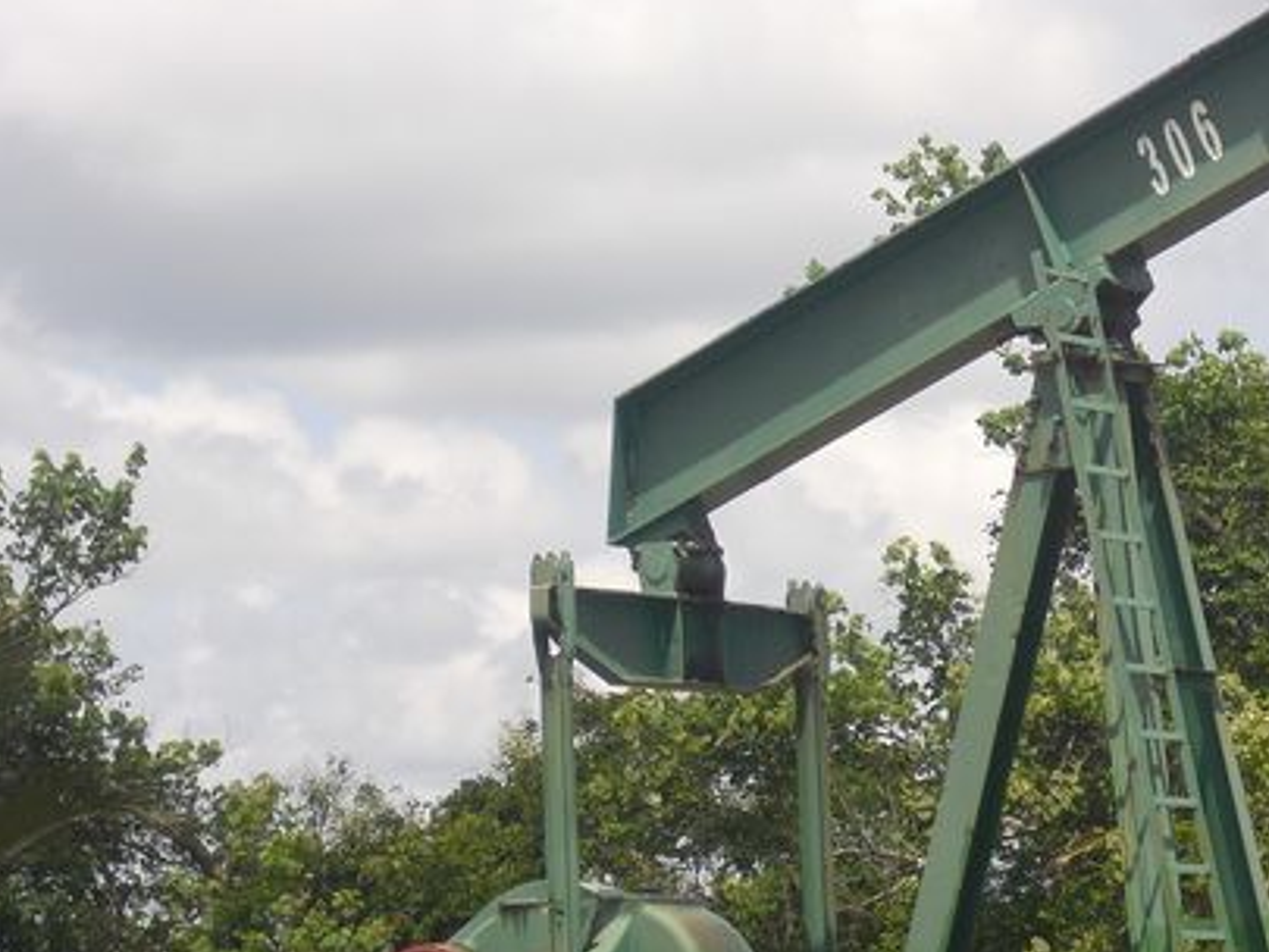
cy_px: 784
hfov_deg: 10.7
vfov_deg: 8.0
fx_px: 6784
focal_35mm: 185
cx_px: 868
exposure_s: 1/250
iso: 64
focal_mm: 18.9
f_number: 5.6
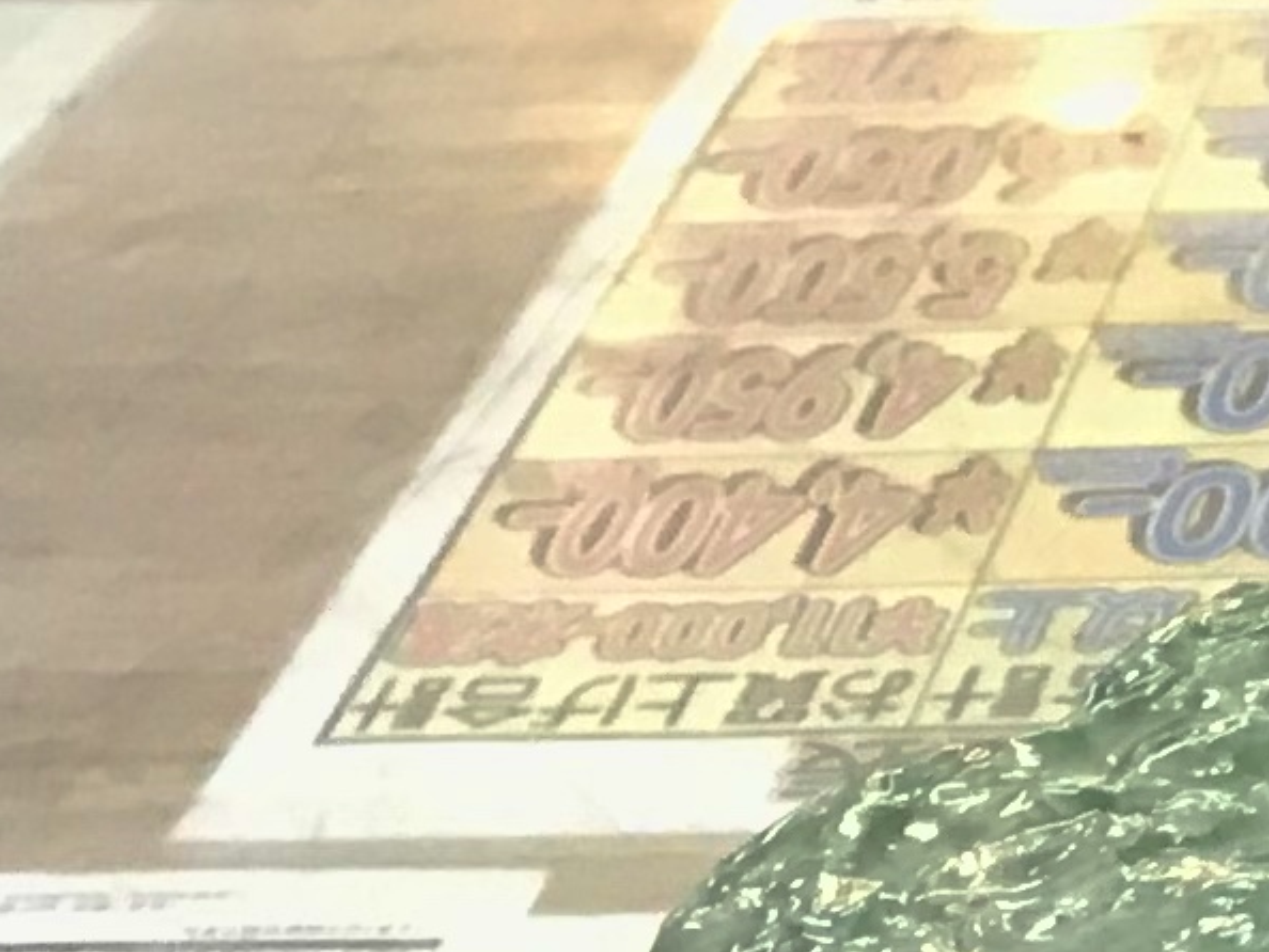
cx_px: 2371
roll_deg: +1.0
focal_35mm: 190
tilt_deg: -6.9
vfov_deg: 7.4
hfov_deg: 9.8
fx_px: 6968
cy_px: -1262
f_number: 1.8
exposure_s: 1/33
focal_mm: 3.99
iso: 25
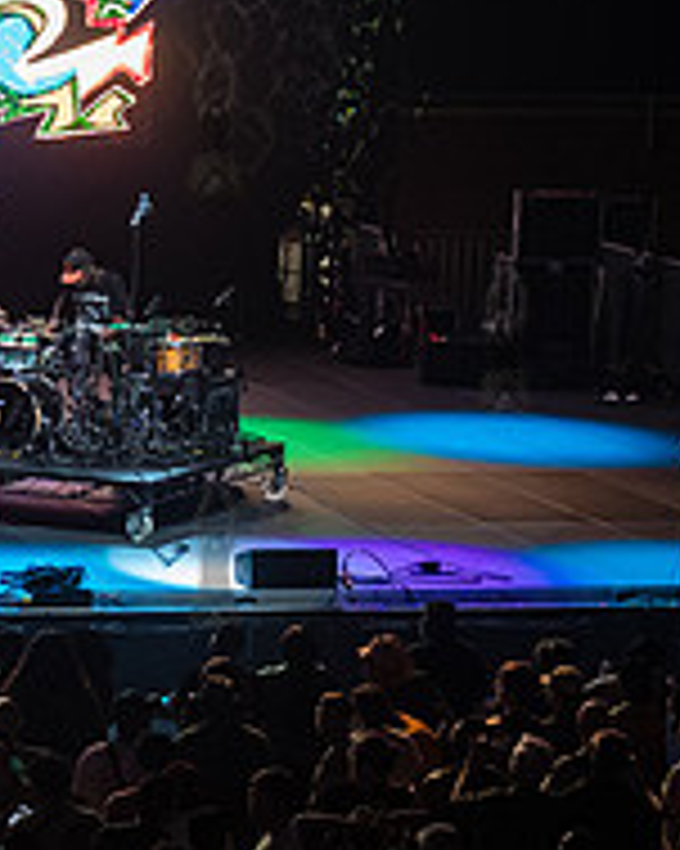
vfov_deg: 10.3
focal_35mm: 187
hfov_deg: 8.1
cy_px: 333
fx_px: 4708
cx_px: -369
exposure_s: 1/500
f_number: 4.5
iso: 5000
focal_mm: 65
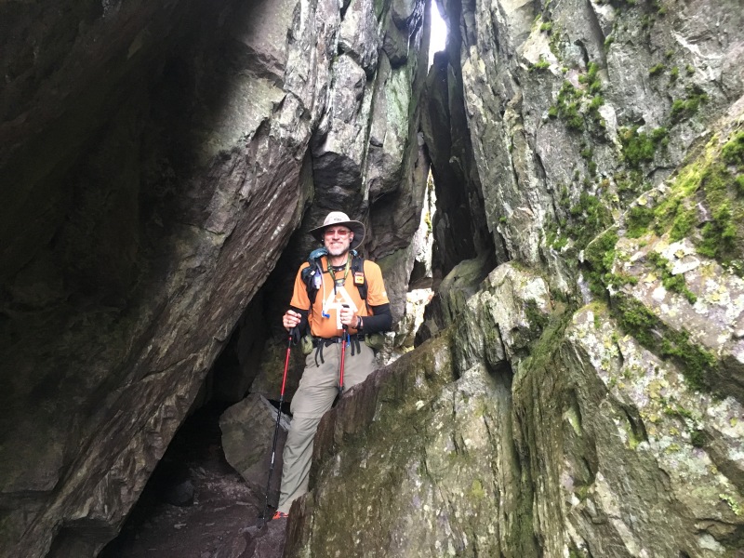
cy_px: 279
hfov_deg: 61.7
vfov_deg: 48.2
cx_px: 372
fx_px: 623
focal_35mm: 29
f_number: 2.2
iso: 200
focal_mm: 4.15
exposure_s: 1/30
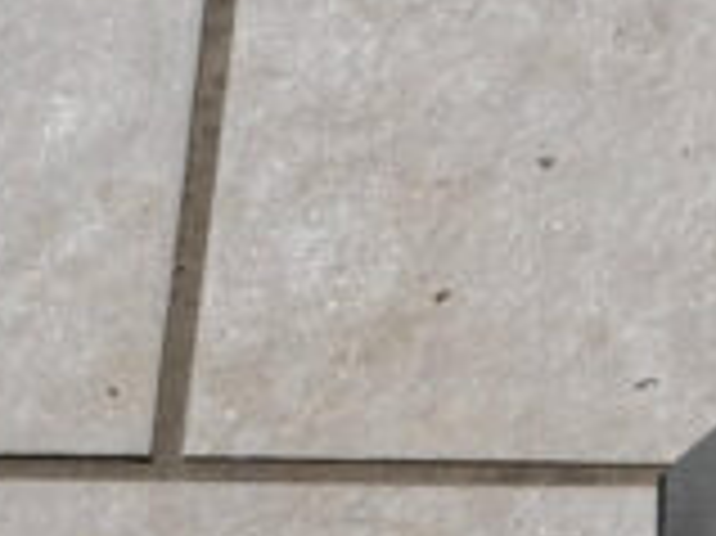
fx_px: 5167
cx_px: 982
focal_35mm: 250
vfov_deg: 5.7
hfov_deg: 7.8
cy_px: 1275
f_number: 10
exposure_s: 1/1300
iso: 400
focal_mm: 17
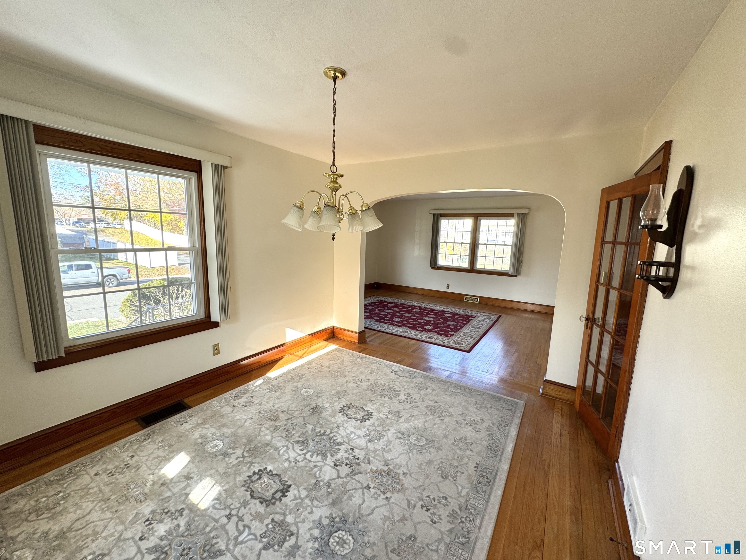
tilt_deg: -9.4
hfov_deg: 102.1
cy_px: 280
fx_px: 302
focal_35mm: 14
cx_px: 373
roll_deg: -2.1
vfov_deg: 85.7
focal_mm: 2.22
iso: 50
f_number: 2.2
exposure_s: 1/99
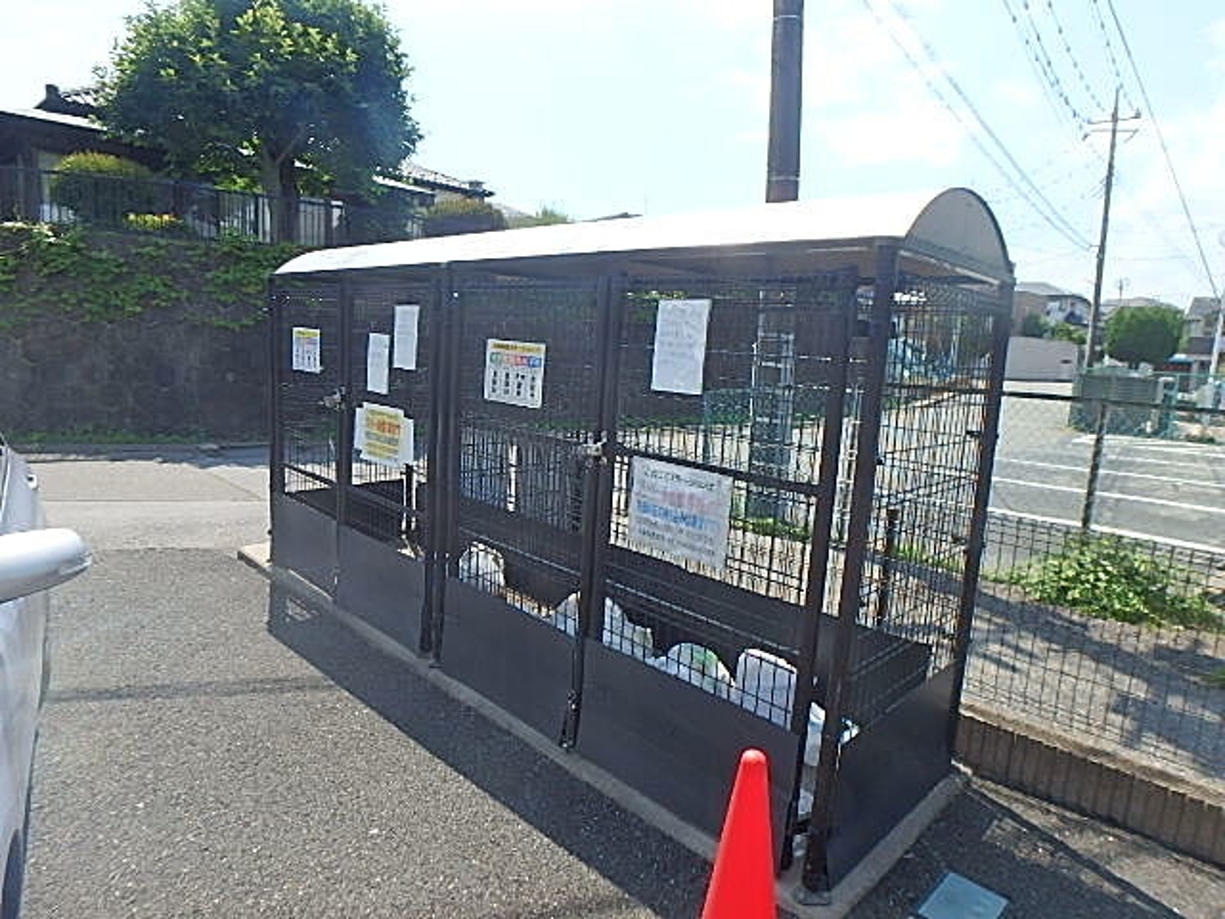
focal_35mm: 21
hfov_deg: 79.0
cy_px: 460
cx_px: 612
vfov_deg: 63.4
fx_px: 743
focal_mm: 3.7
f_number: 6
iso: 125
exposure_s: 1/400
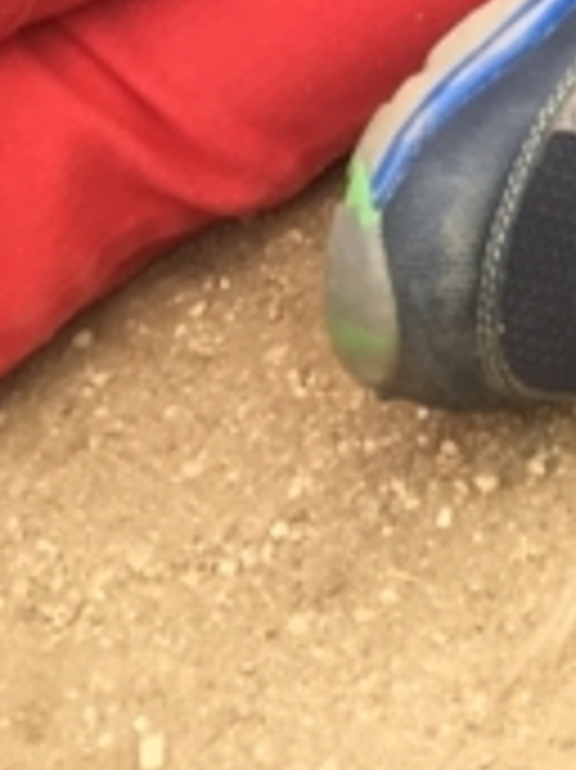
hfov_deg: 7.7
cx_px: 1557
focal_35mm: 174
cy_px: -1418
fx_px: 3865
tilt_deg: -28.3
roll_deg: +3.0
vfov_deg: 9.4
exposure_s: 1/215
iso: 25
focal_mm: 4.15
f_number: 2.2
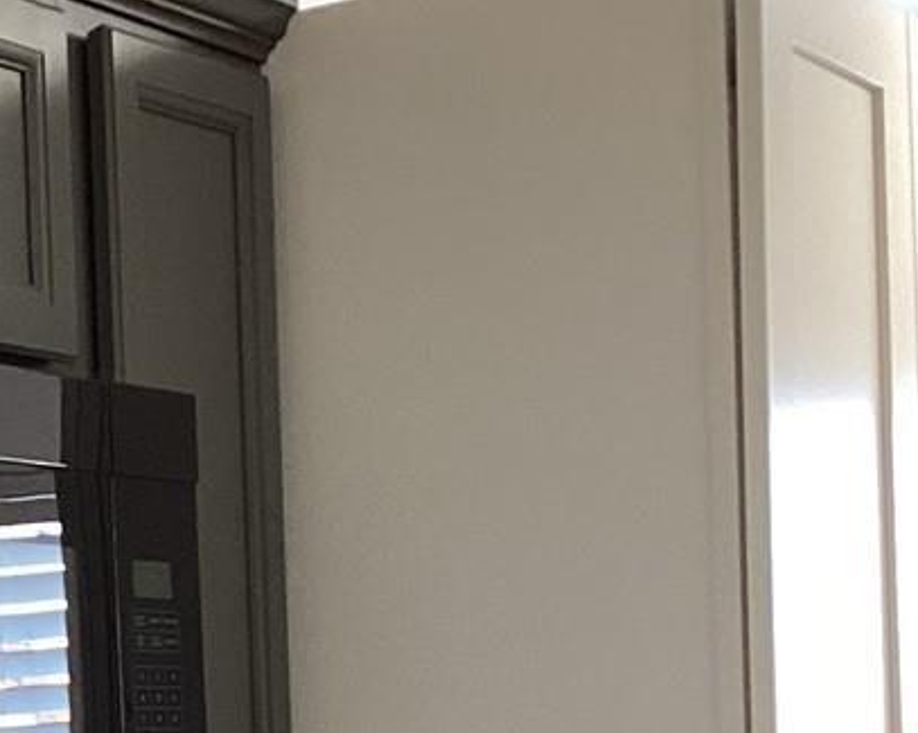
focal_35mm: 119
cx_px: -162
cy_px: 1028
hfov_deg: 15.6
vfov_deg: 12.4
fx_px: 3231
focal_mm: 3.3
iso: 100
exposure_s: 1/60
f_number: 2.4
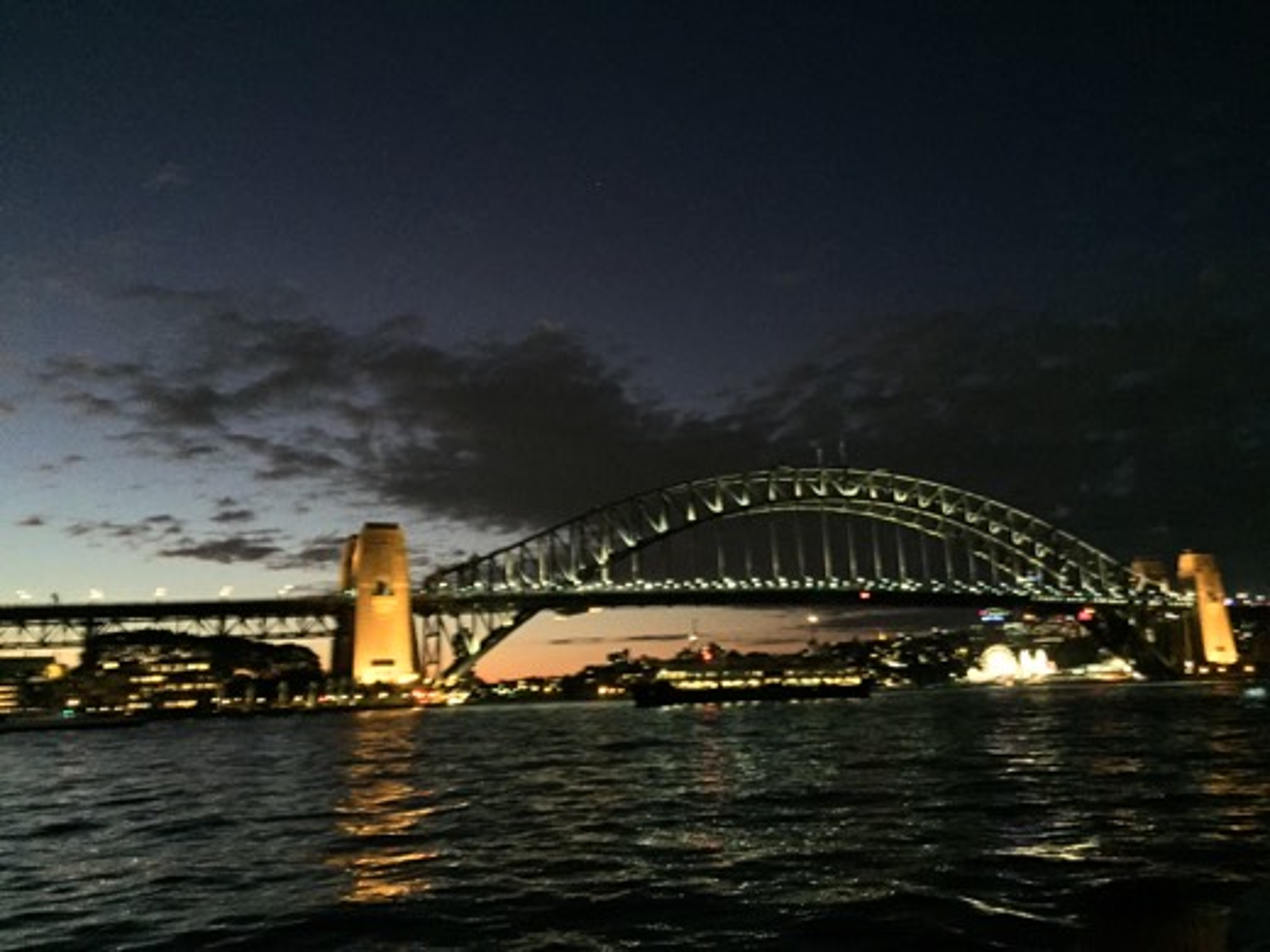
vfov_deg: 48.2
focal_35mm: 29
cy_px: 476
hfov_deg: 61.7
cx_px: 635
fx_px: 1064
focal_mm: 4.15
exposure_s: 1/15
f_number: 2.2
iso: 1000
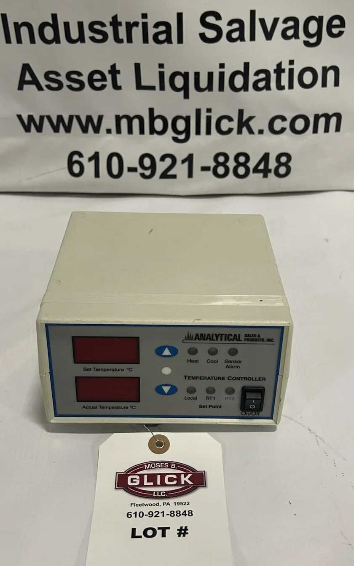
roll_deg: +1.5
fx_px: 633
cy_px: 288
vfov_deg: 48.2
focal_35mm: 41
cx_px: 174
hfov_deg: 31.2
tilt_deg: -35.0
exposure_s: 1/60
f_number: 1.5
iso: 125
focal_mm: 5.7
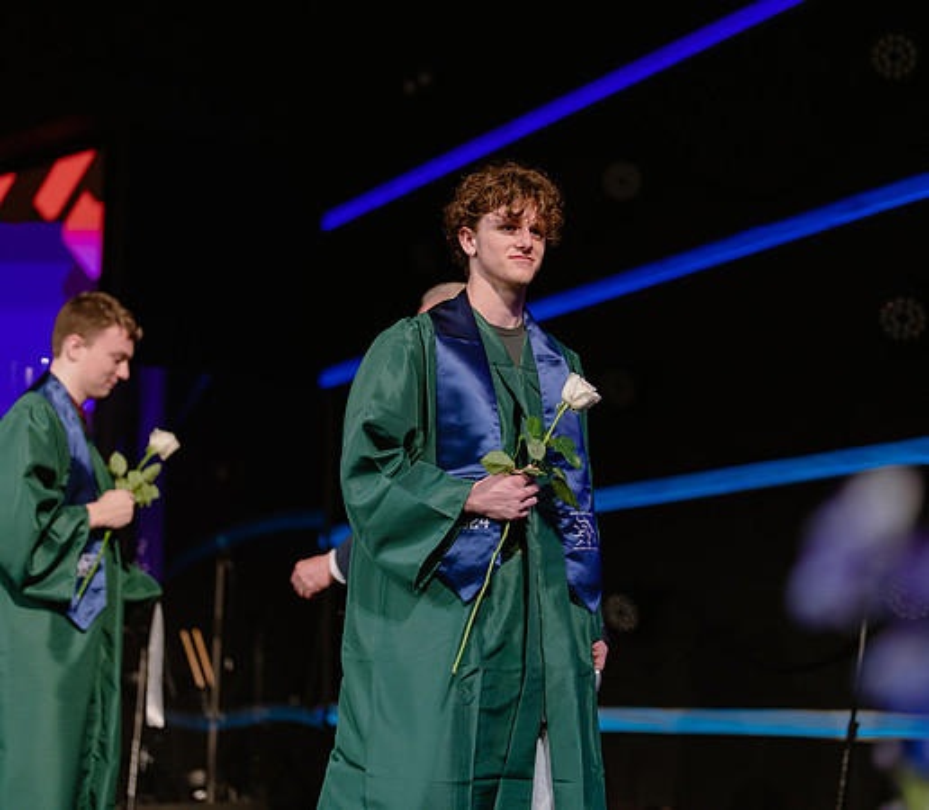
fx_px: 1697
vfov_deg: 26.9
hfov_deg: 30.6
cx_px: 464
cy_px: 405
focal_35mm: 60
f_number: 1.2
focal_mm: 50
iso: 640
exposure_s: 1/320
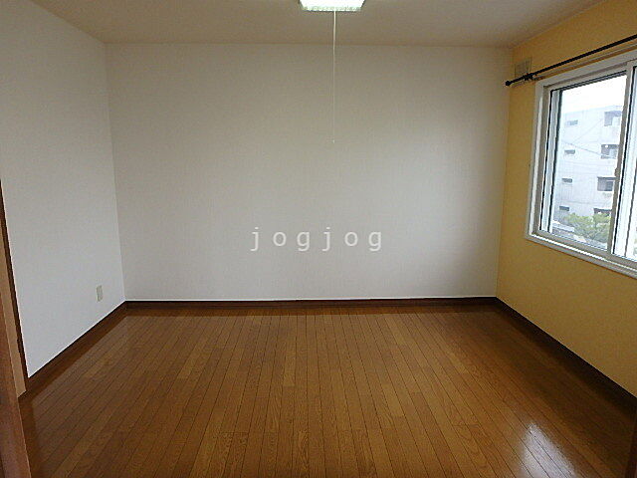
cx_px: 318
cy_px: 239
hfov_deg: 79.0
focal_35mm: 21
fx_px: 386
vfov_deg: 63.4
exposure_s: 1/60
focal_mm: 3.7
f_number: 3.5
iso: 160
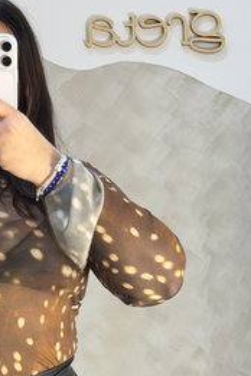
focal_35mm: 102
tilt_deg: -22.2
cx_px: 16
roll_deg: +1.8
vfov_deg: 19.7
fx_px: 1067
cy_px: 322
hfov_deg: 13.3
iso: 80
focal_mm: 6.76
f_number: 1.78
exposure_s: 1/50
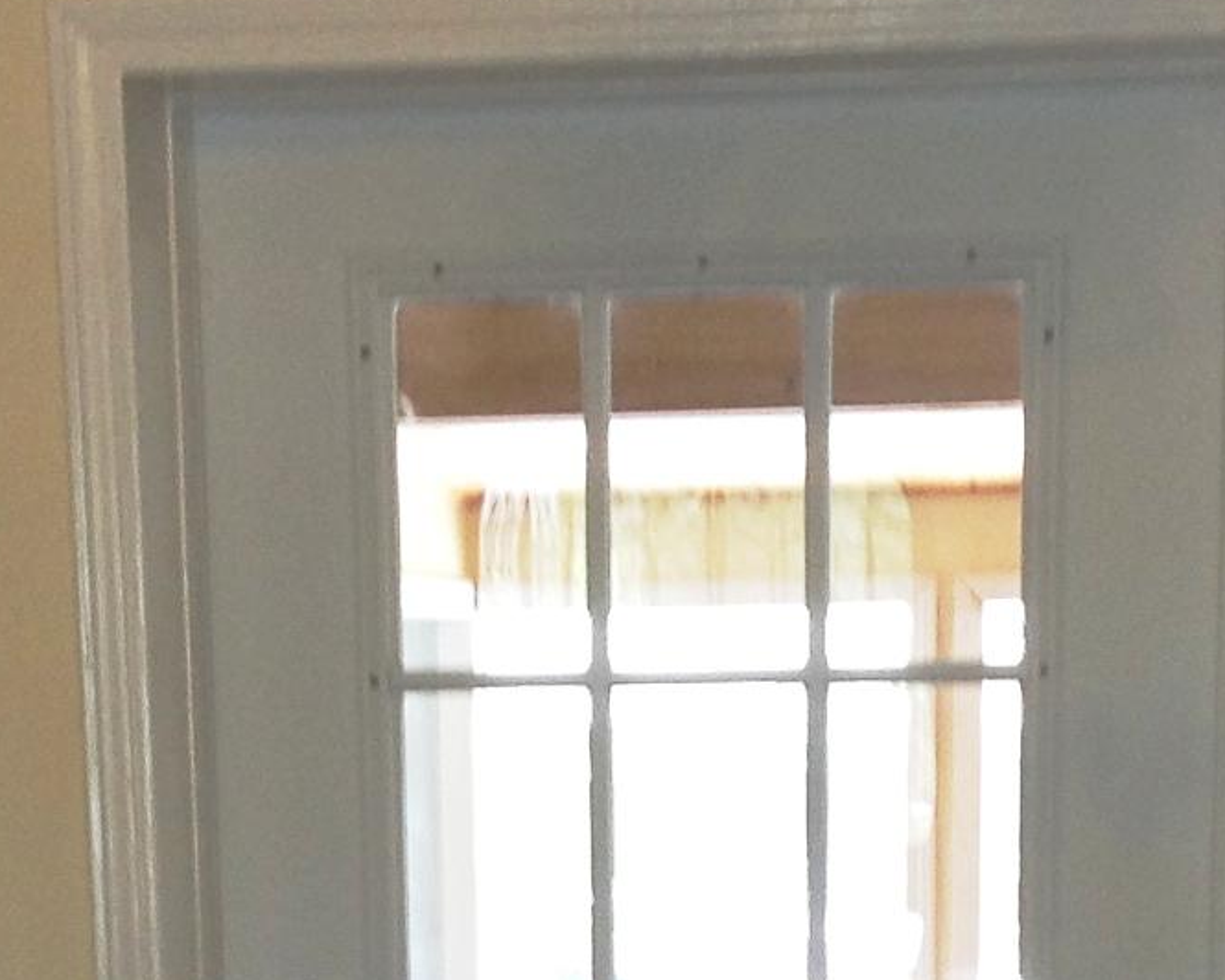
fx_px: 4822
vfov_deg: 11.0
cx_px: 599
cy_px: 1638
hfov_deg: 14.5
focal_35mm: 133
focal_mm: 4.28
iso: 64
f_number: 2.4
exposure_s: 1/15
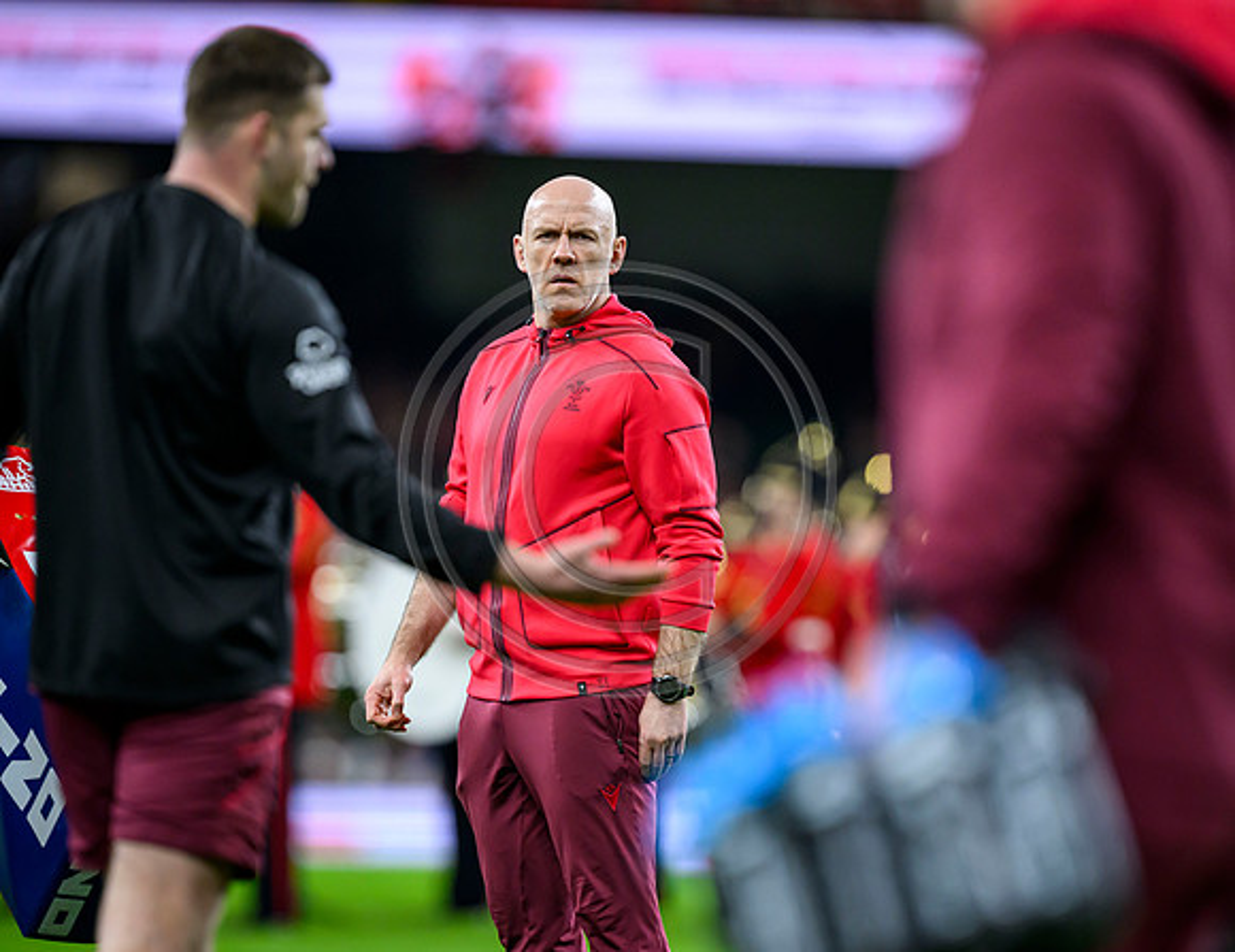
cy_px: 532
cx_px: 577
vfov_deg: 3.1
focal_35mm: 492
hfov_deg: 4.0
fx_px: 17723
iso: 3200
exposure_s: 1/1600
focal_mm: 400
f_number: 3.2
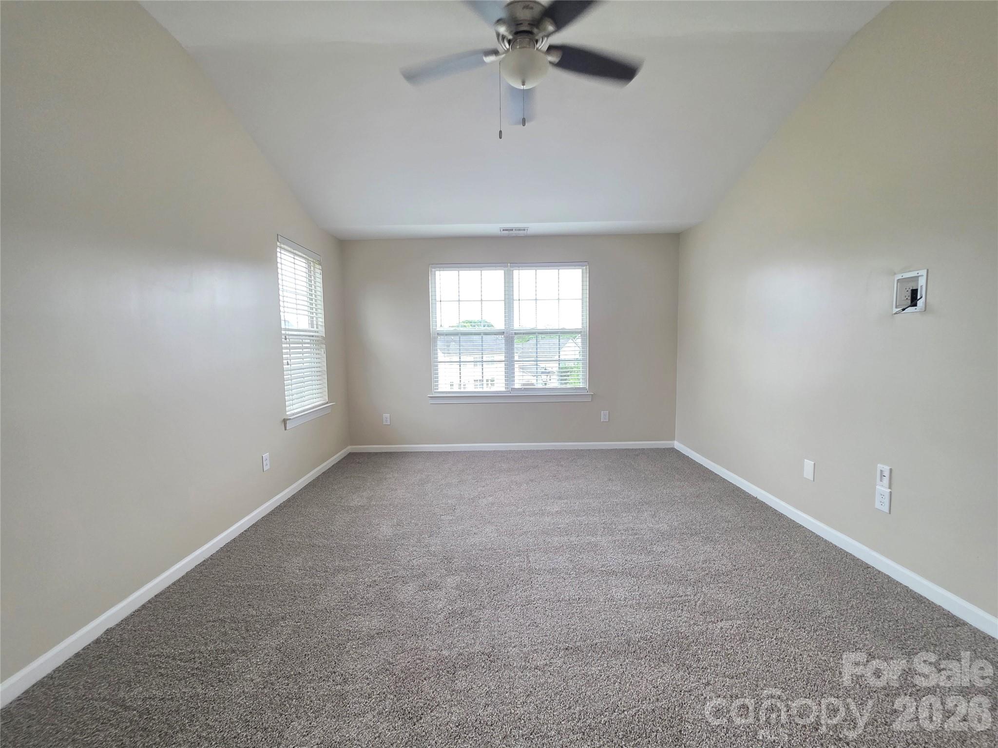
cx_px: 499
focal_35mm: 13
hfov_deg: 106.2
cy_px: 374
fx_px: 375
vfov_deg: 89.9
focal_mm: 2.2
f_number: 1.9
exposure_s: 1/60
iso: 400
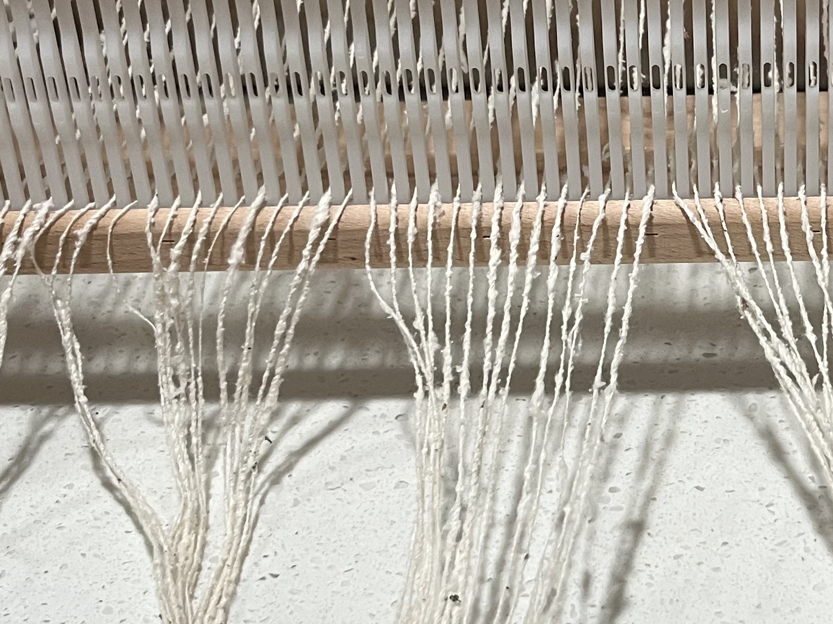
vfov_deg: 20.7
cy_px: 258
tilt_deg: -34.1
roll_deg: +3.1
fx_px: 1708
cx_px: 687
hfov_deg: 26.8
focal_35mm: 71
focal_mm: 5.1
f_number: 1.6
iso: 160
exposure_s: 1/60
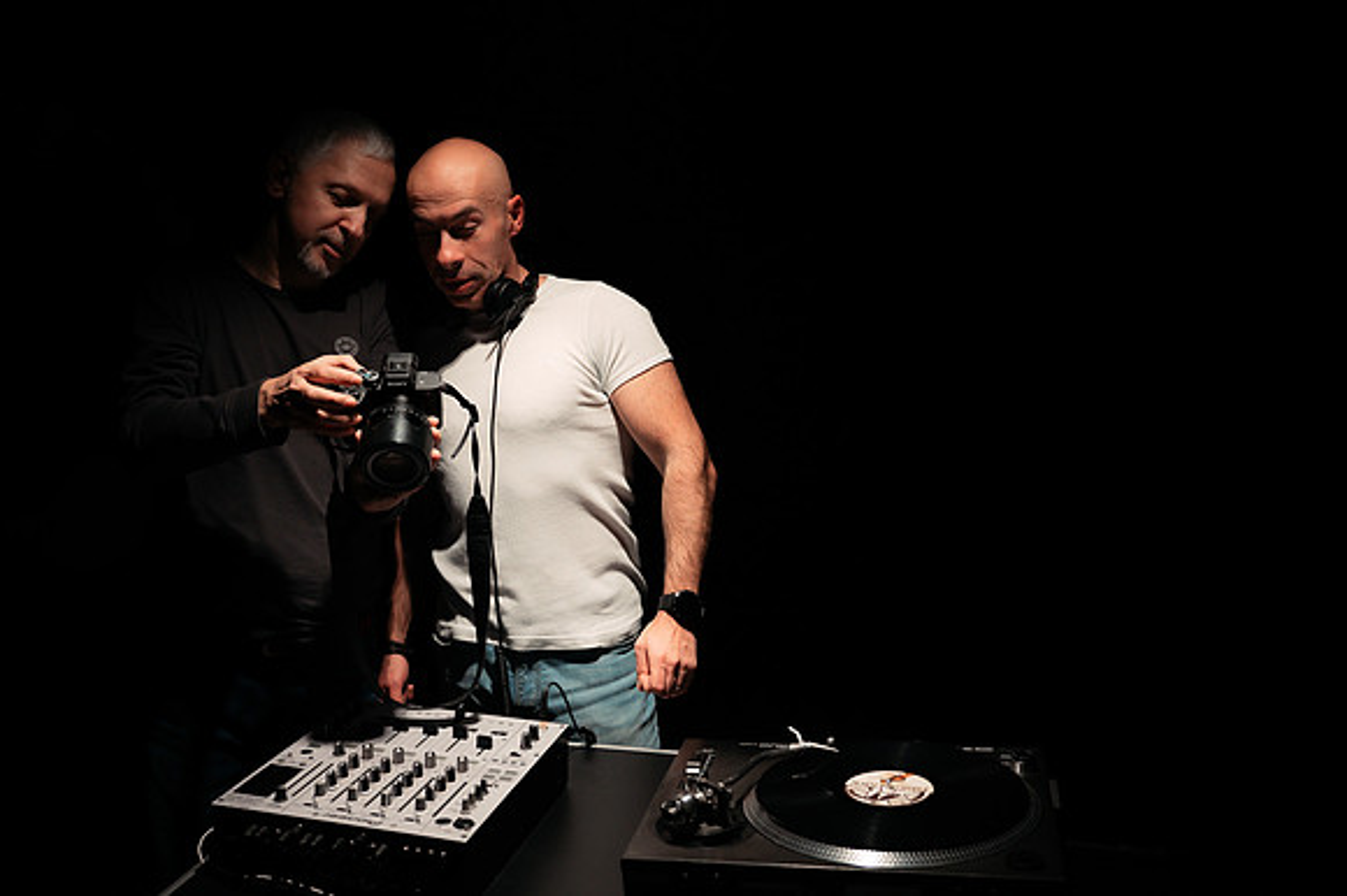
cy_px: 429
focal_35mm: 34
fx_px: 1277
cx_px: 627
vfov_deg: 38.7
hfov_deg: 55.6
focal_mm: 31
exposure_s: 1/80
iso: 800
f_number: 2.8
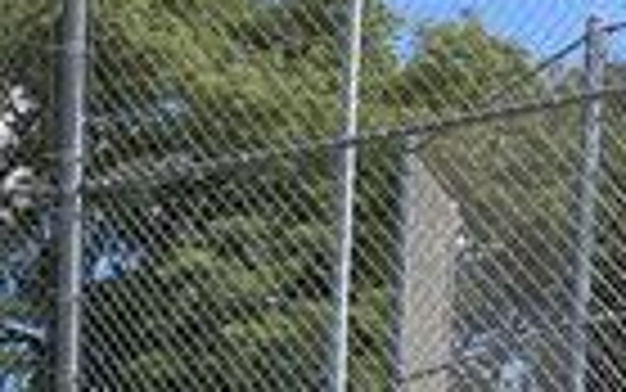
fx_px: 1946
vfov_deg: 10.2
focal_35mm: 114
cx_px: -336
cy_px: 892
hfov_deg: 16.5
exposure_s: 1/1080
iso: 20
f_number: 1.8
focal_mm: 3.99
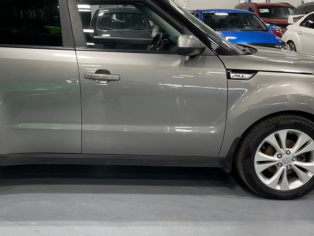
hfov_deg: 41.6
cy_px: 100
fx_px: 408
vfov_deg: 32.1
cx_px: 110
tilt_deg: -13.4
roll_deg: -0.7
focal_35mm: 45
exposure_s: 1/120
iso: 125
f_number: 1.6
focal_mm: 5.1
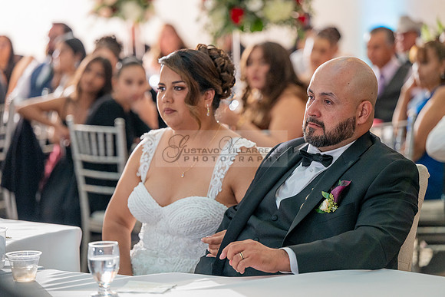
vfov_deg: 10.2
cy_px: 148
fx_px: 1669
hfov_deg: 15.2
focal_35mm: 135
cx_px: 222
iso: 1600
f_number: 3.2
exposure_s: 1/200
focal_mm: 135
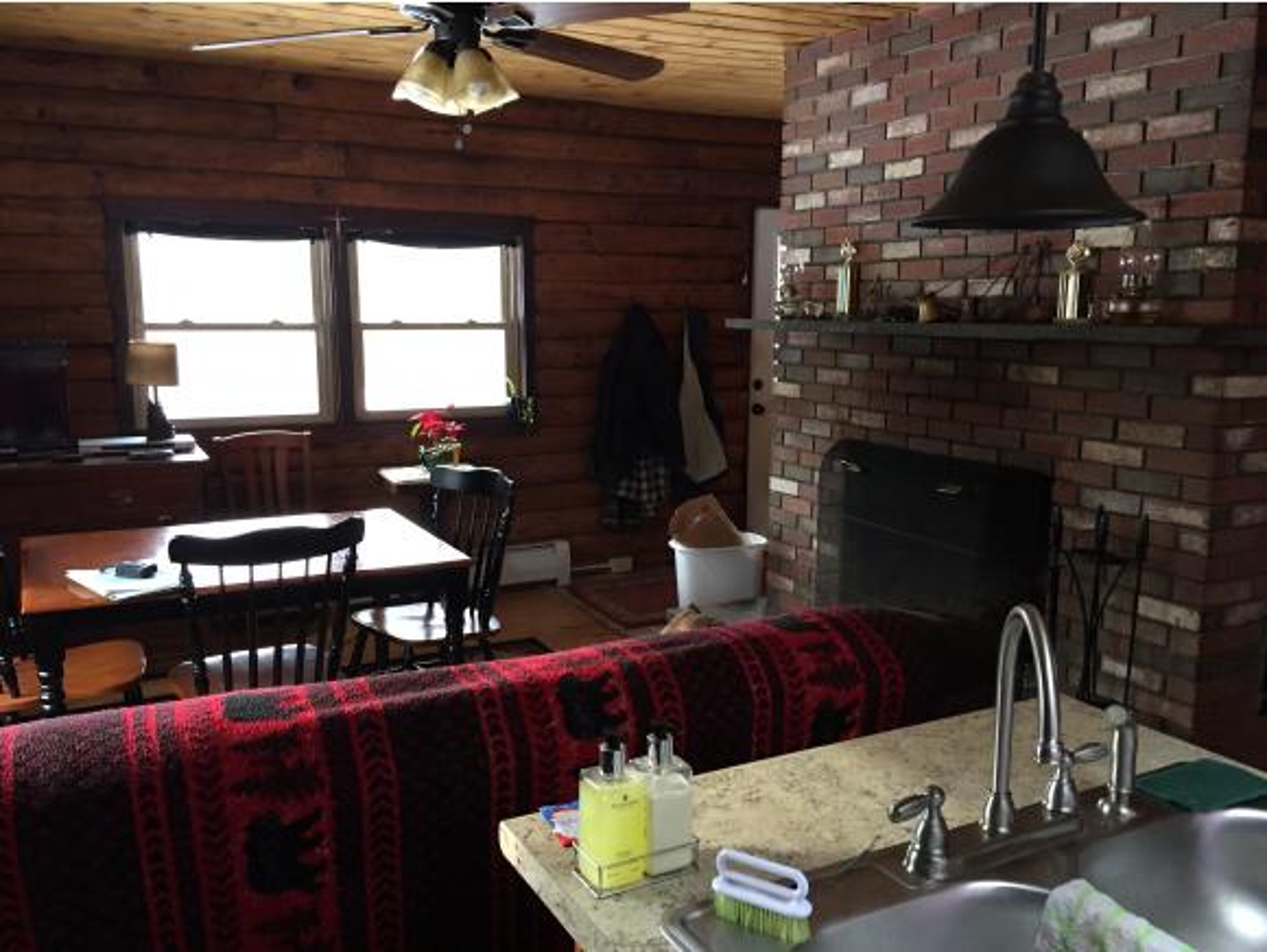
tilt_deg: -11.2
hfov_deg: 61.6
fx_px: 1062
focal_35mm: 29
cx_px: 634
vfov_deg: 48.3
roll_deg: -0.6
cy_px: 476
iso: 160
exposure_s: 1/30
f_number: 2.2
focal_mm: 4.15
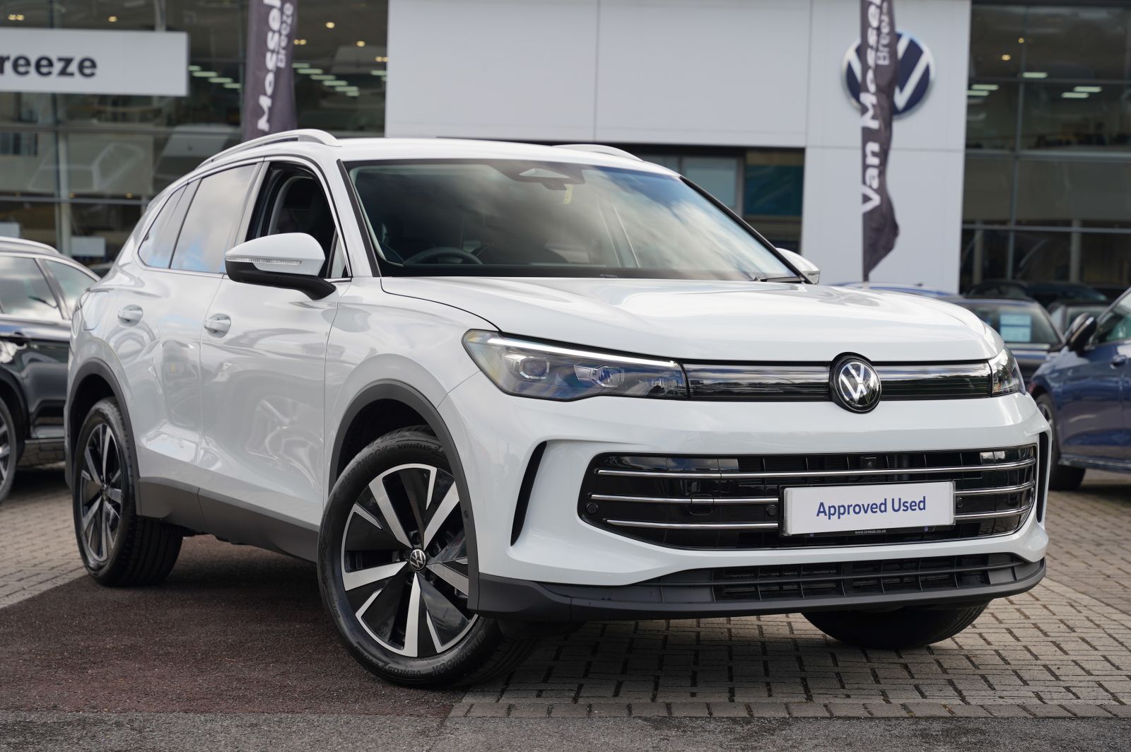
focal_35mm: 70
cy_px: 376
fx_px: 2197
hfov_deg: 28.9
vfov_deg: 19.4
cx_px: 566
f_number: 4.5
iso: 100
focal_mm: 70
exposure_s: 1/200
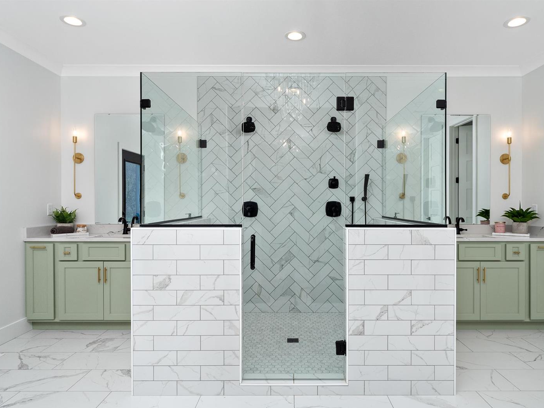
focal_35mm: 22
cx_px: 288
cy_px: 207
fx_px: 346
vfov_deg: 61.1
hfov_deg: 76.3
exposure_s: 1/250
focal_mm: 10
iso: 640
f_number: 10
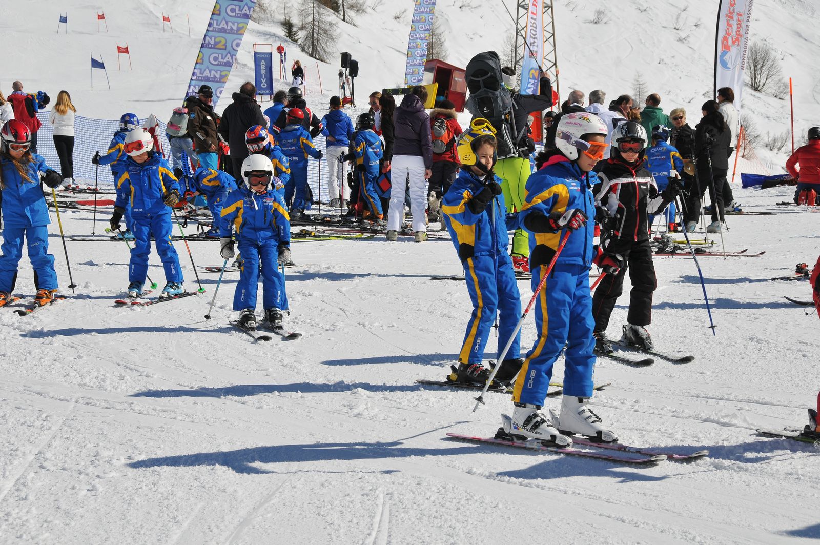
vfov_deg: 17.5
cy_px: 272
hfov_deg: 26.0
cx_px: 410
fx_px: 1775
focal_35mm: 78
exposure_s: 1/1000
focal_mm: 52
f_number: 9
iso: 200
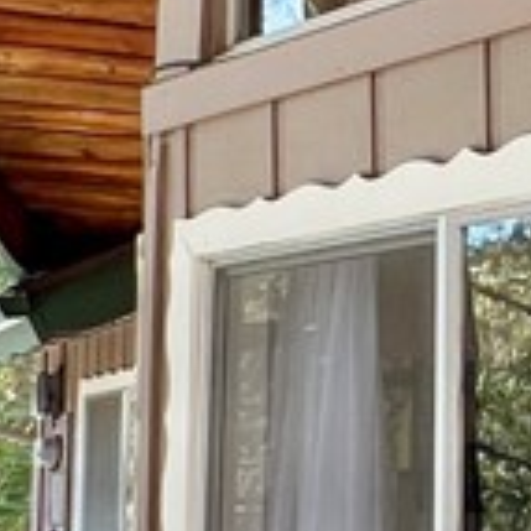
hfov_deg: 19.2
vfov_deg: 21.1
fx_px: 1423
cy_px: 293
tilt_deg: +6.9
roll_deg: -0.2
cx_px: 735
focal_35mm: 82
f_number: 1.8
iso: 50
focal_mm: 1.57
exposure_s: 1/99
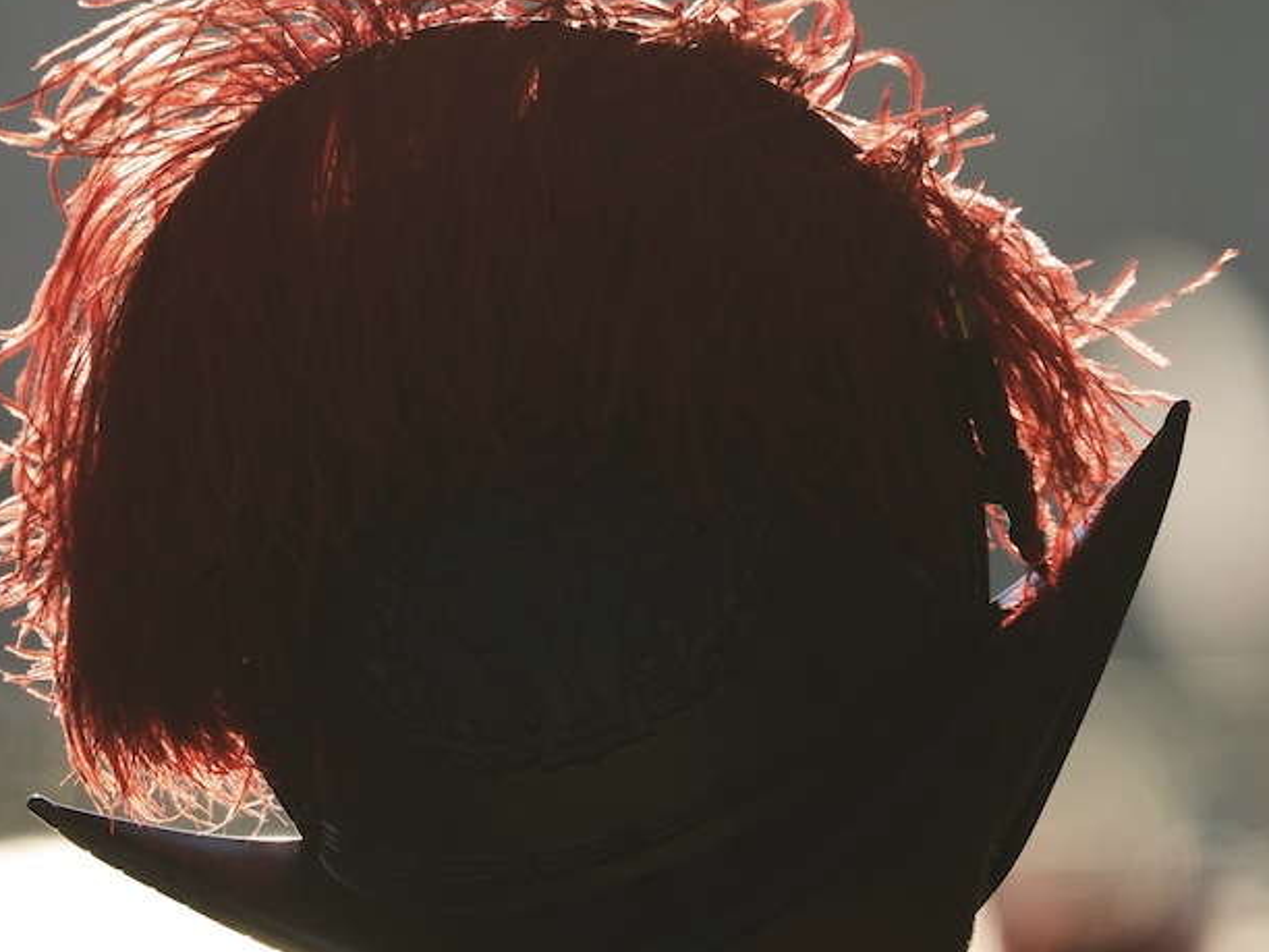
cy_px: 736
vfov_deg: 1.6
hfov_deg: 2.1
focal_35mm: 929
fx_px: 34057
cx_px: 574
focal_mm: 493
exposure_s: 1/2000
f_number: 6.3
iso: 500
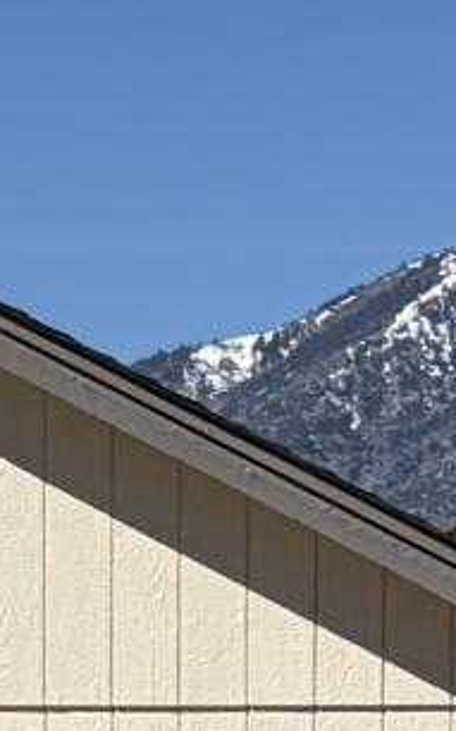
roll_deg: -0.2
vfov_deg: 7.3
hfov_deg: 4.9
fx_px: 5374
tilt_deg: -8.2
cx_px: 122
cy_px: 1787
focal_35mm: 270
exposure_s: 1/6993
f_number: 1.6
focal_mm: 5.96
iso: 50
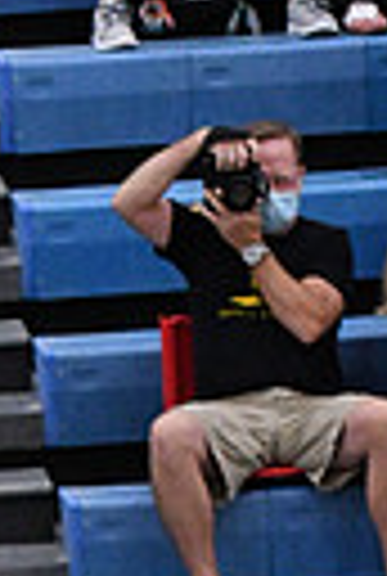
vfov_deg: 2.9
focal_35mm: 711
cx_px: -479
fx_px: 11407
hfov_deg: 1.9
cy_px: 1215
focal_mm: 105
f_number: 3.2
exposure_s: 1/1250
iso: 6400
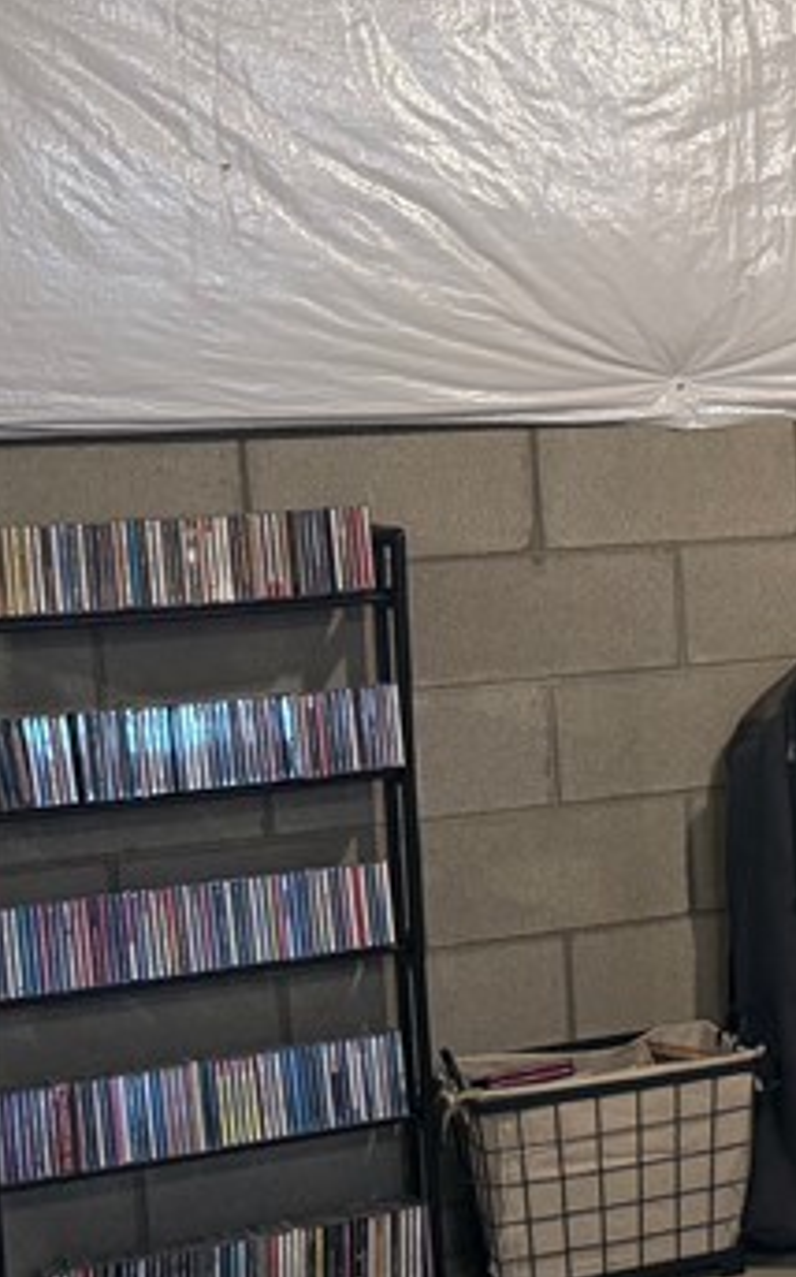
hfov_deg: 13.8
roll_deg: +1.2
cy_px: 570
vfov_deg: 27.1
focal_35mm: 76
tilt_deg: -4.5
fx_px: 2641
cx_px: 1707
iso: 160
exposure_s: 1/60
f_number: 1.78
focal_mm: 6.76
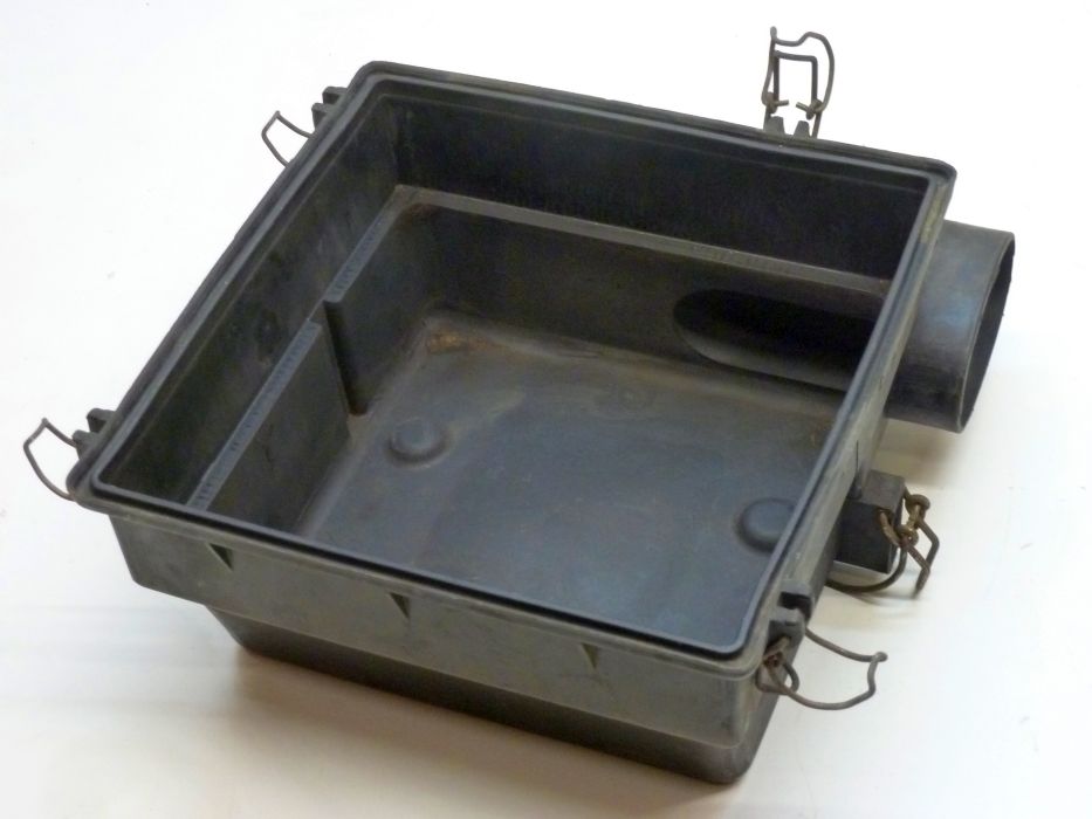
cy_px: 410
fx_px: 1988
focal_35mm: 63
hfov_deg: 30.7
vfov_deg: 23.3
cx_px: 546
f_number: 4
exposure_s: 1/8
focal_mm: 10.3
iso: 400
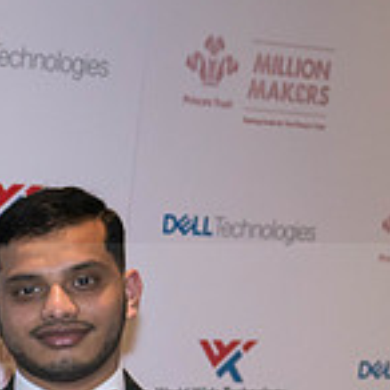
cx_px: -368
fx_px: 1313
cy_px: 474
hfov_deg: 14.3
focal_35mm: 103
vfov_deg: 16.2
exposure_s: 1/100
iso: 3200
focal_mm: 29
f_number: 3.5
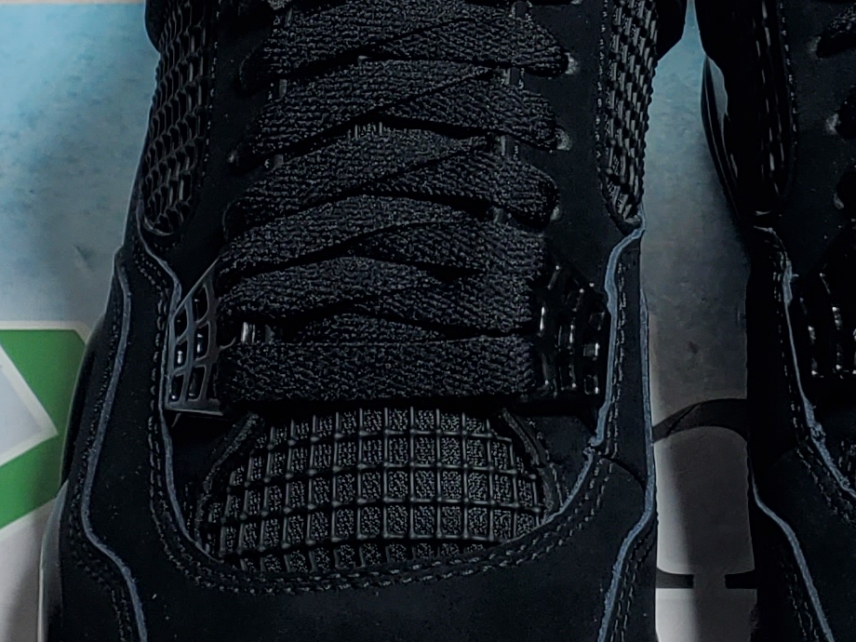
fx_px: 2819
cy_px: -96
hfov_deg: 17.2
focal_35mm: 114
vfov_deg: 12.7
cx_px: 606
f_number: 1.5
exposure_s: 1/619
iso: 50
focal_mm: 4.3
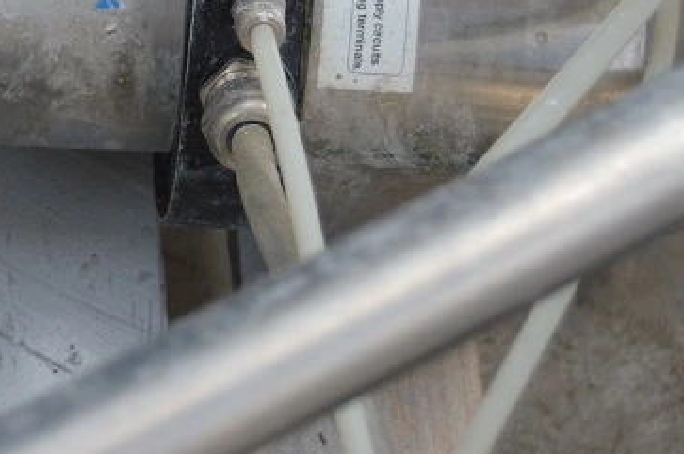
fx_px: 2410
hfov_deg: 15.7
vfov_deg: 10.6
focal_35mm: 127
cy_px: -85
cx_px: -63
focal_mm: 34
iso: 800
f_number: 4.5
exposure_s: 1/60
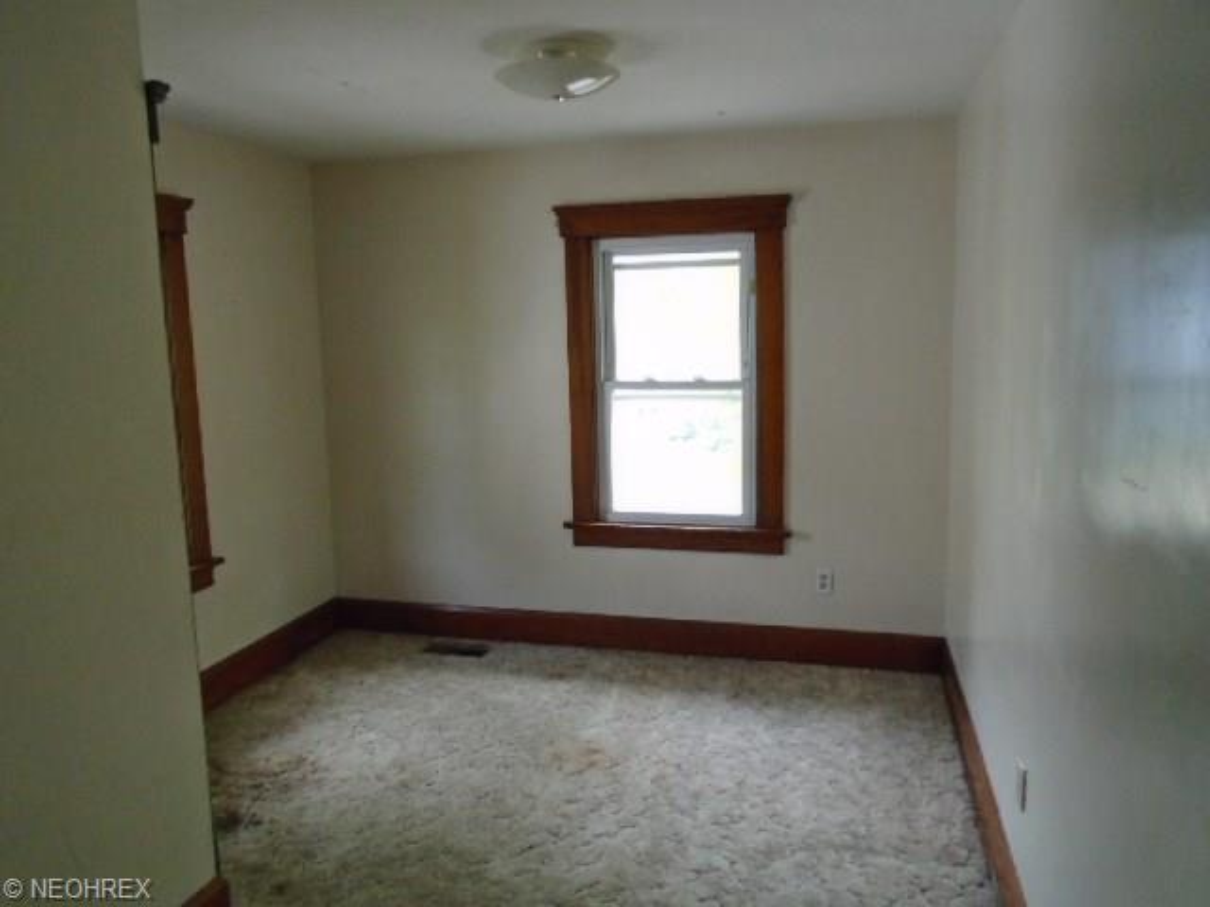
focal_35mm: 26
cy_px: 454
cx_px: 605
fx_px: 909
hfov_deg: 67.3
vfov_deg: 53.1
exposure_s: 1/80
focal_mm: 4.6
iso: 400
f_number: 3.2
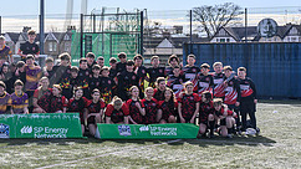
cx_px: -33
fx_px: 766
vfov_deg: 12.6
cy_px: 41
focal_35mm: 96
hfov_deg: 21.1
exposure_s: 1/640
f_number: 6.3
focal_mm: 32.5
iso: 200
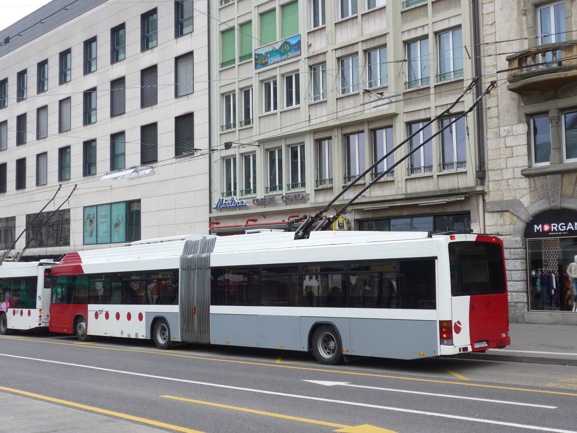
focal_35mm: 44
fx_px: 733
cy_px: 216
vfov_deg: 32.9
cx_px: 288
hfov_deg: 42.9
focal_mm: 9
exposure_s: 1/400
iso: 80
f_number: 2.8
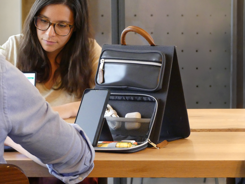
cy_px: 92
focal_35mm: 124
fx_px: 878
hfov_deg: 15.9
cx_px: 122
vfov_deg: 12.0
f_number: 2.8
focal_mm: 22.2
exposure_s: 1/80
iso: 1600
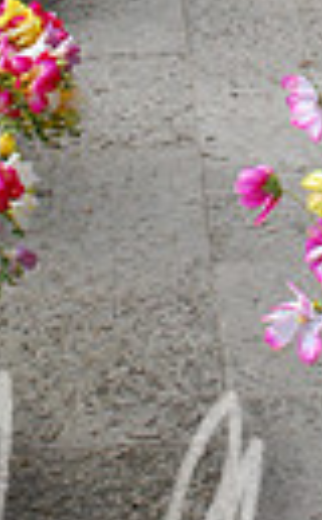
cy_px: -125
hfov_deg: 9.4
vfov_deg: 14.6
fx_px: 1949
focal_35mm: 138
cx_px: 262
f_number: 6.3
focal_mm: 20
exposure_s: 1/160
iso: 800
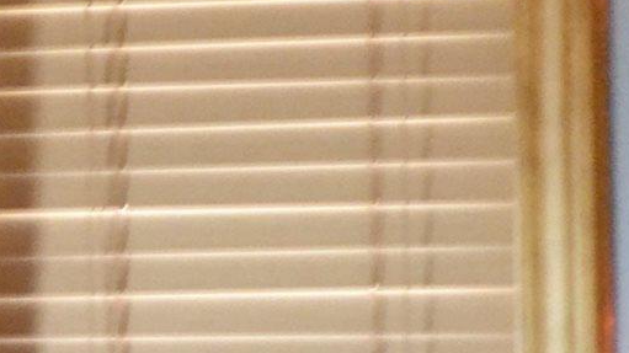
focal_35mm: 274
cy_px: 343
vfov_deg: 4.4
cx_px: -832
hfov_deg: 7.4
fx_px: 4571
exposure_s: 1/30
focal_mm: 29
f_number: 4.5
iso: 3200
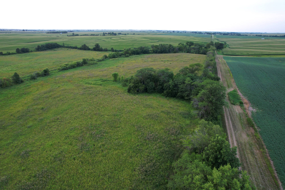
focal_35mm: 22
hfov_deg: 78.6
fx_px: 174
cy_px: 95
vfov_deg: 57.2
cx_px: 142
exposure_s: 1/60
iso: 110
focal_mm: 8.4
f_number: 2.8
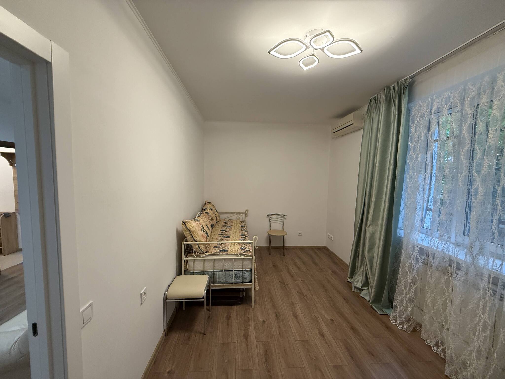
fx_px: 204
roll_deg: -0.7
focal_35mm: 14
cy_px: 190
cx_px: 252
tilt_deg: -3.7
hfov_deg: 102.1
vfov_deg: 85.7
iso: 320
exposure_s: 1/100
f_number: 2.2
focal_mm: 2.22
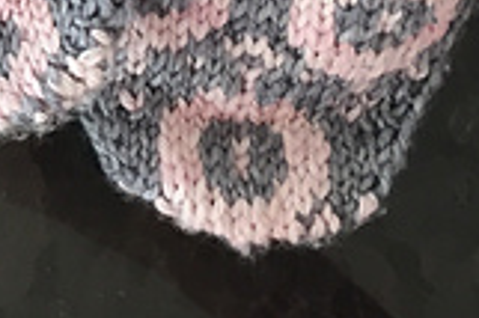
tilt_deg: -80.1
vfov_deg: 10.5
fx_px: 1595
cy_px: -312
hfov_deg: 15.9
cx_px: -211
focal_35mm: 120
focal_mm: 4.15
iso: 32
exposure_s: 1/30
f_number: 2.2
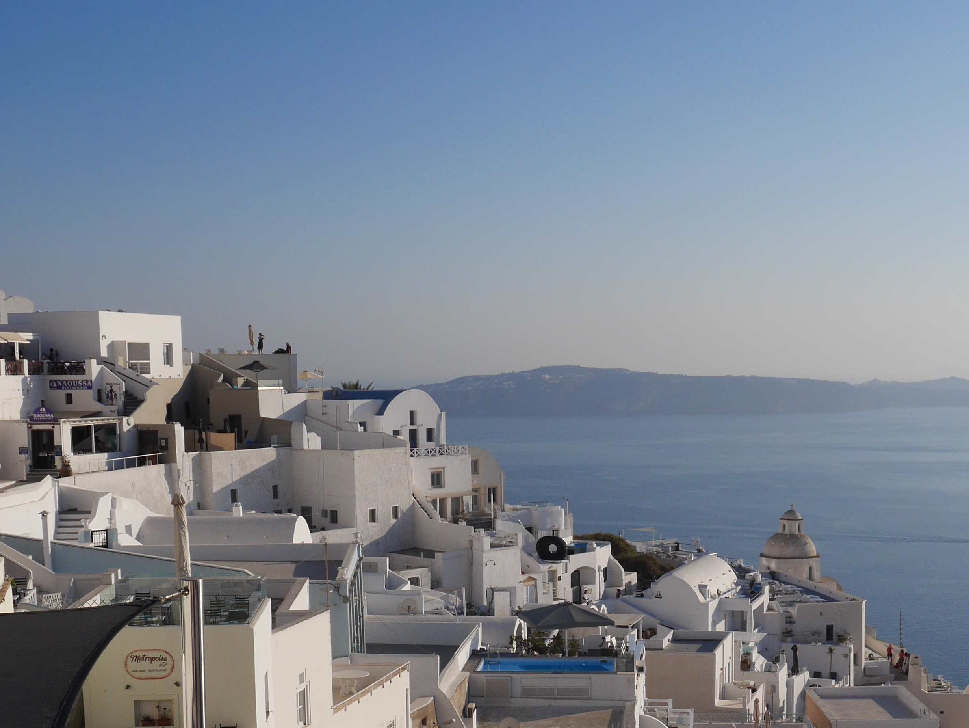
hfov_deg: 34.2
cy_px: 587
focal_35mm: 56
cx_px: 596
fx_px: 1568
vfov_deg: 25.6
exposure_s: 1/800
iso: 200
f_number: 10
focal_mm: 15
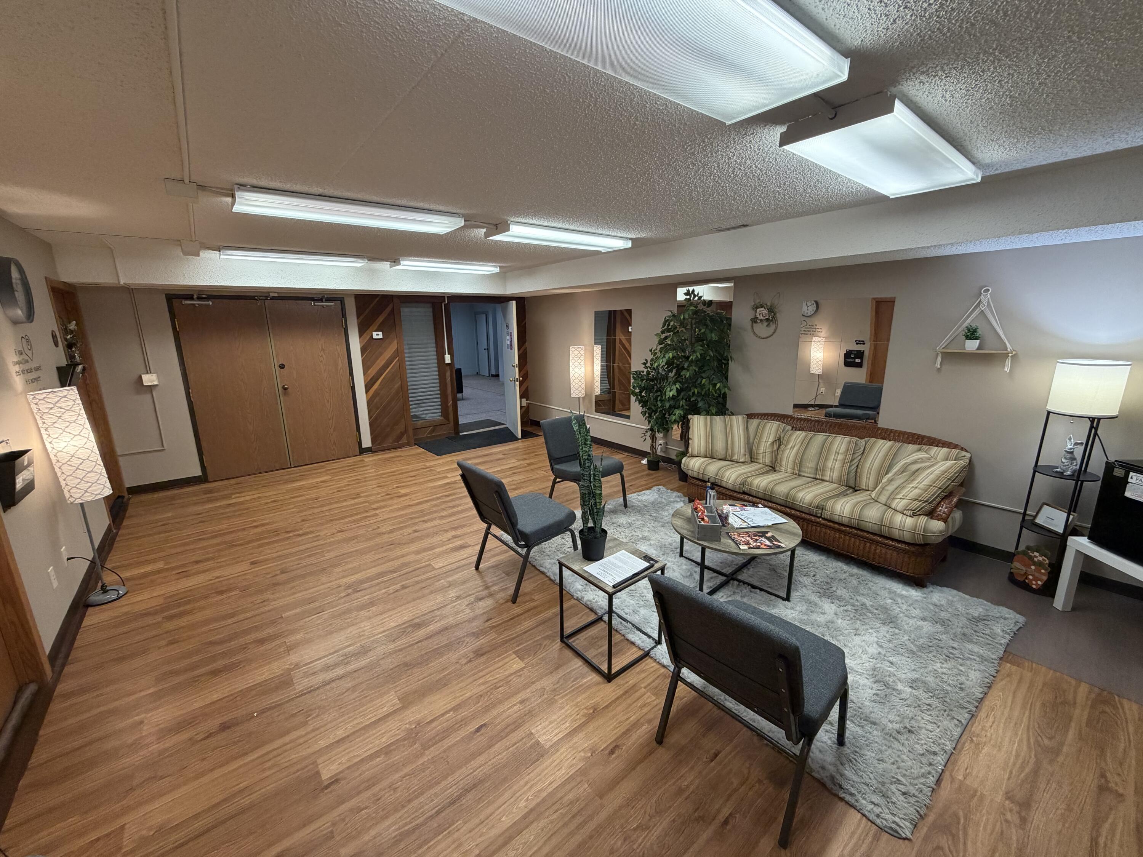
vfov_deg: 85.7
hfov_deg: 102.1
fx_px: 462
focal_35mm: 14
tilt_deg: -12.7
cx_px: 572
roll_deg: +0.7
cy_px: 428
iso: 200
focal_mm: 2.22
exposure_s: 1/60
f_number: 2.2
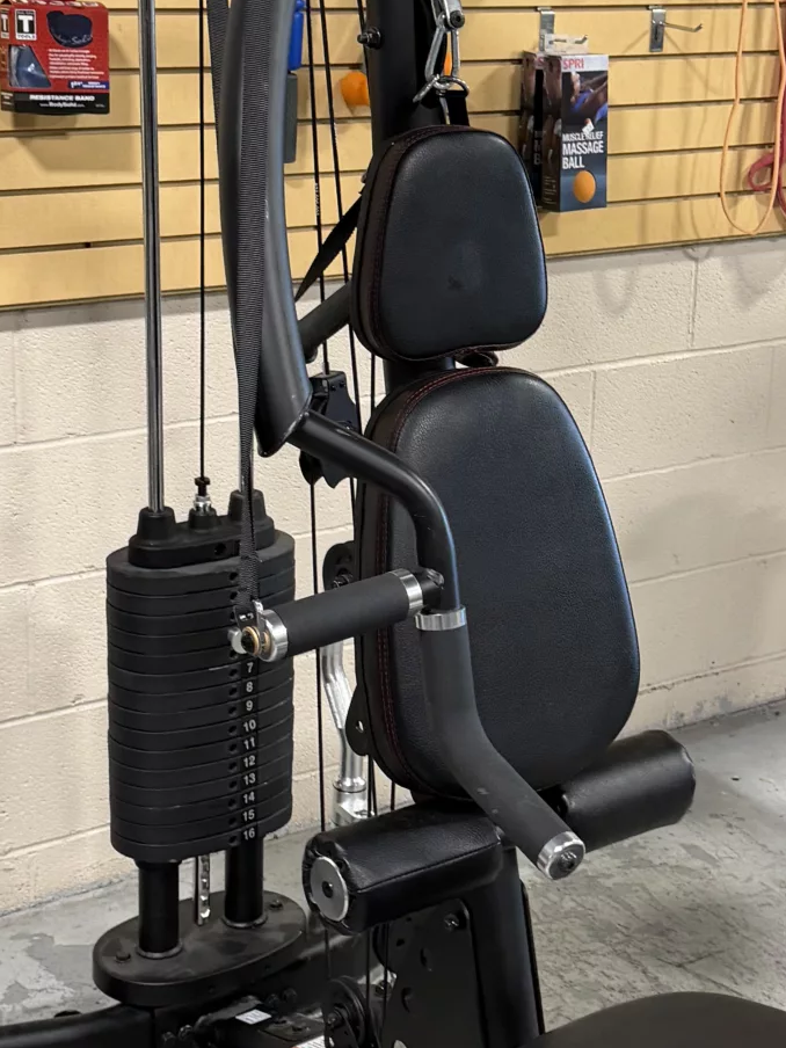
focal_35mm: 68
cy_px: 479
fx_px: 2059
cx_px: 519
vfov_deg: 28.5
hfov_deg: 21.5
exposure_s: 1/60
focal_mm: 6.76
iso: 250
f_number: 1.78
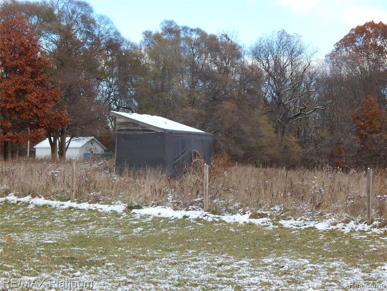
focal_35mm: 61
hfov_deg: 31.7
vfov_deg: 24.0
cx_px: 194
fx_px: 682
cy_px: 146
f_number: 4
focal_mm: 10.9
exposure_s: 1/320
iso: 125
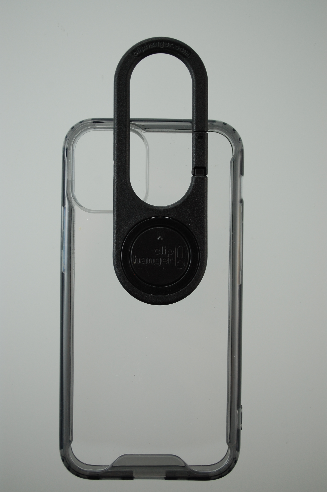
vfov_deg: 37.9
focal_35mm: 52
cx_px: 164
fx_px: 717
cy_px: 246
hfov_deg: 25.7
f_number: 5.3
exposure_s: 1/60
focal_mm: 35
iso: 400
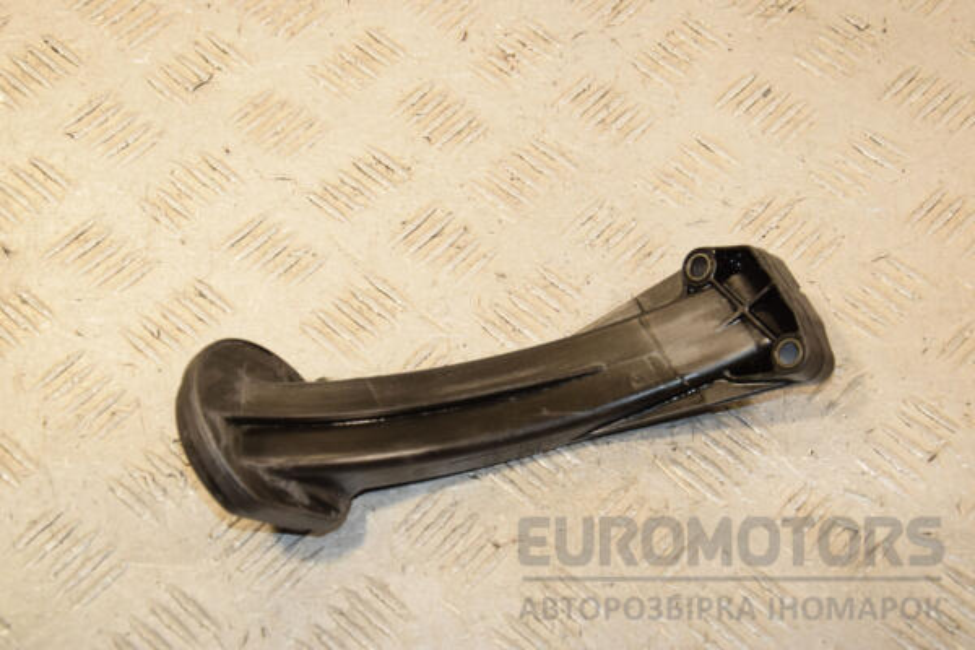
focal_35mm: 72
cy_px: 325
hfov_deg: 28.1
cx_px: 488
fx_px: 1950
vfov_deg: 18.9
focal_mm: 48
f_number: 6.3
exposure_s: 1/200
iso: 800
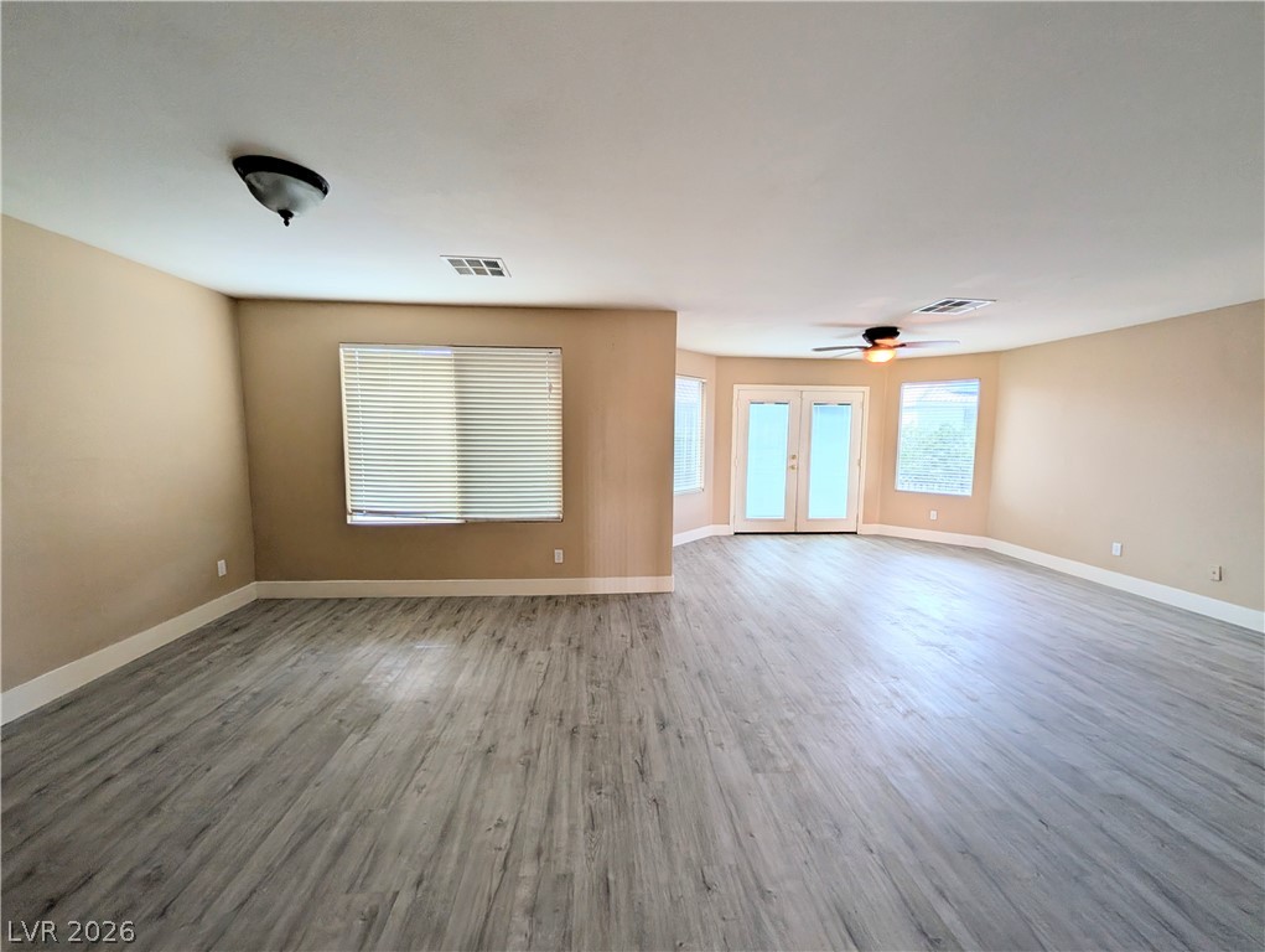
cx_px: 632
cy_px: 476
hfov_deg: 110.5
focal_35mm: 12
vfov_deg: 94.6
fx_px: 439
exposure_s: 1/30
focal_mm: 2.02
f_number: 1.7
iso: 76
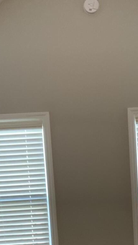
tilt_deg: -7.9
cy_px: 242
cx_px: 108
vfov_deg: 24.8
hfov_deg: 14.6
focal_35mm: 82
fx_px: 534
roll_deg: +3.4
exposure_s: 1/60
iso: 80
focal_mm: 3
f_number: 1.8
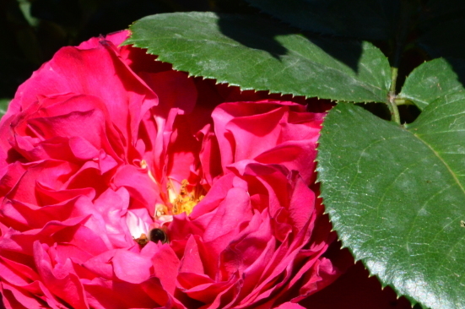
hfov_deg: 2.8
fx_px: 9353
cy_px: 249
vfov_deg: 1.9
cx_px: 162
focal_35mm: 725
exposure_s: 1/250
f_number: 32
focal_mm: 260
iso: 1250
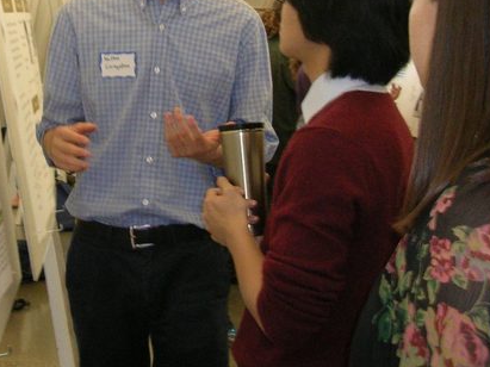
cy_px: 38
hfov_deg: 26.0
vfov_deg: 19.5
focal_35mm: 74
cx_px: 122
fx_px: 1047
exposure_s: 1/32.7
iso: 126
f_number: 2.8
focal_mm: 5.8
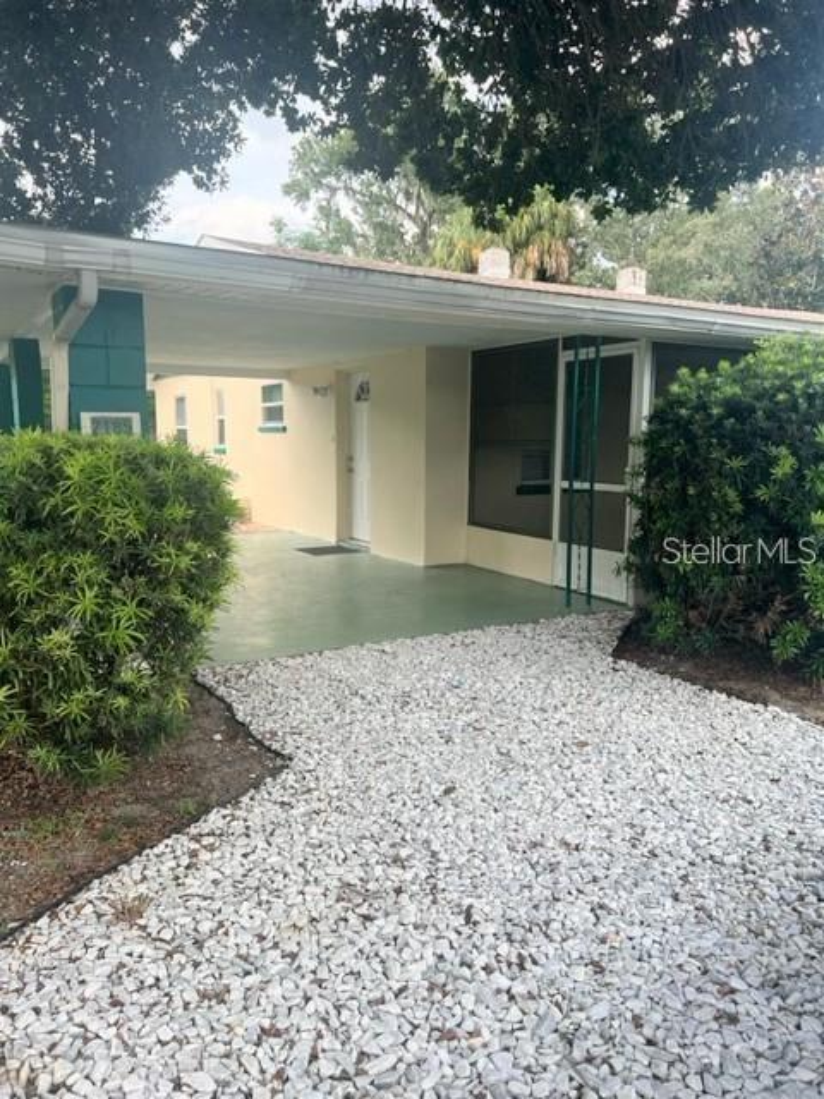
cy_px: 550
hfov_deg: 53.1
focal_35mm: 26
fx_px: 825
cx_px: 412
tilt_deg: -8.3
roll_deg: +1.9
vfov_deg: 67.3
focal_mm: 5.7
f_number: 1.5
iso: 50
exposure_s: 1/547
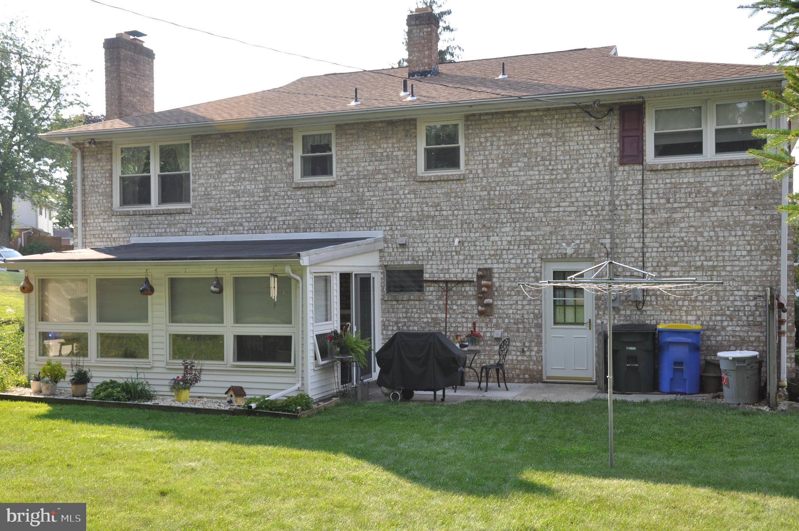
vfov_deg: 34.1
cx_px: 400
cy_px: 266
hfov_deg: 49.6
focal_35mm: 39
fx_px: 864
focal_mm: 26
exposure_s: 1/200
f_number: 7.1
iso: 200
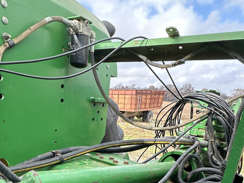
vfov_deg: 43.7
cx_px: 100
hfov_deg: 61.2
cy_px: 167
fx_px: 204
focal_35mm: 29
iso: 40
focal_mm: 2.22
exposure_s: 1/256
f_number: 2.2
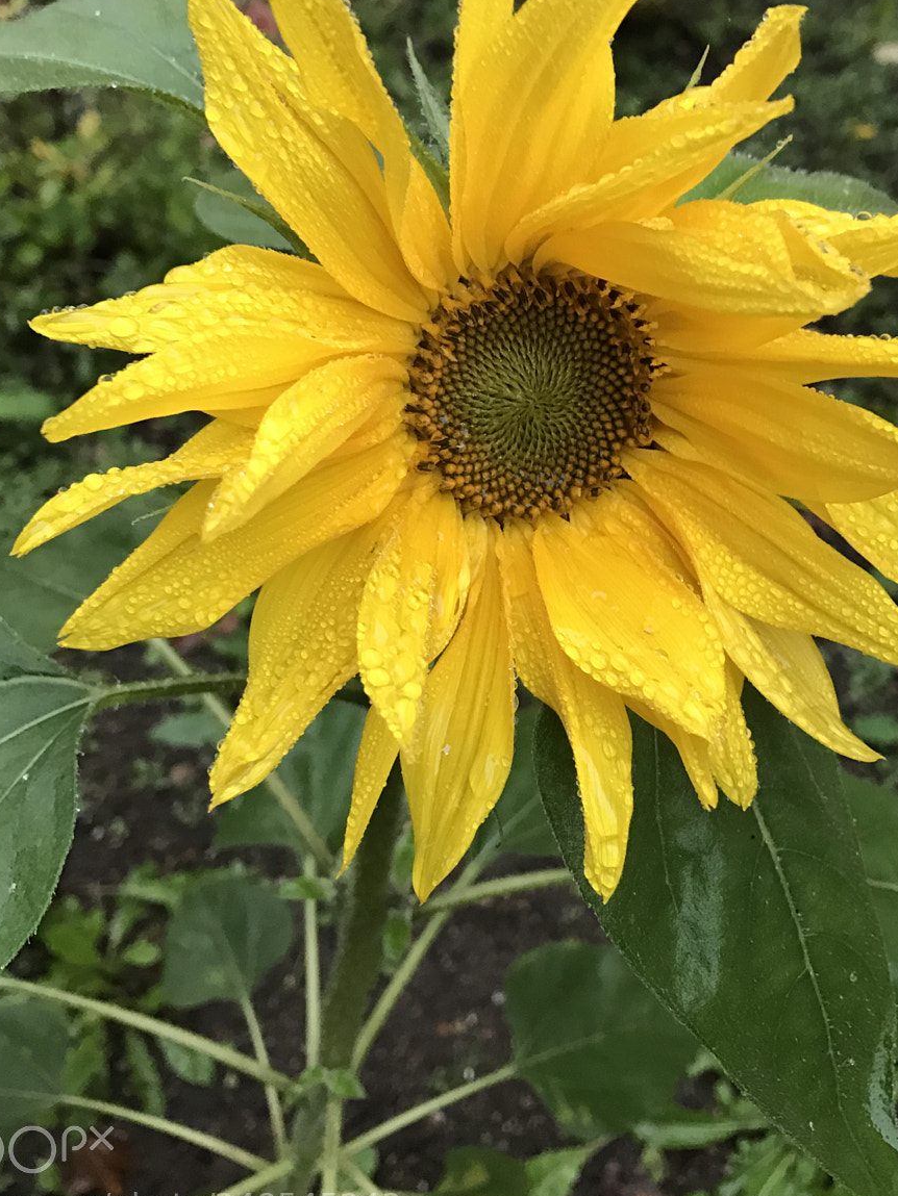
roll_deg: -8.3
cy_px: 454
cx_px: 480
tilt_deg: -39.3
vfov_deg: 47.5
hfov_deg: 36.8
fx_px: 1349
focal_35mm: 39
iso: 64
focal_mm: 3.99
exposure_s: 1/17
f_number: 1.8
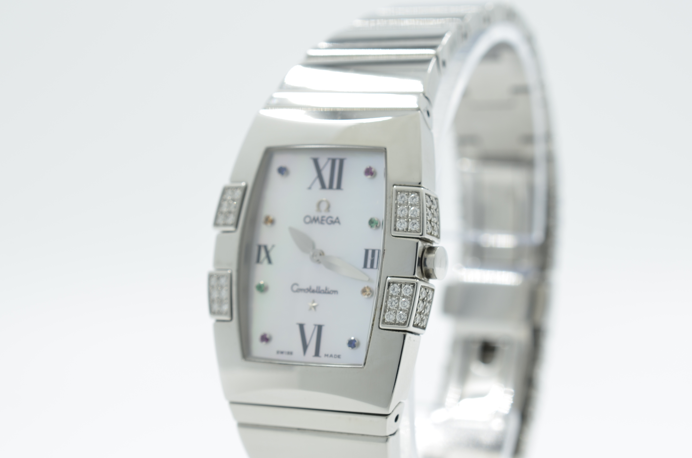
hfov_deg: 25.1
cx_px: 403
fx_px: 1554
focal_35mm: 81
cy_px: 290
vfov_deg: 16.8
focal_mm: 40
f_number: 8
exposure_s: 1/50
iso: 100
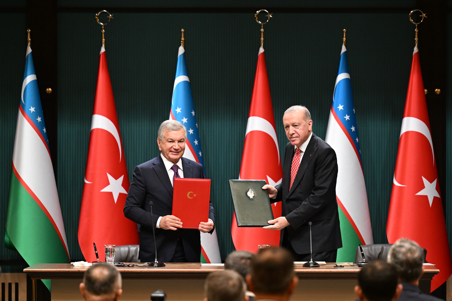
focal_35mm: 240
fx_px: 3012
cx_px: 226
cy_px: 150
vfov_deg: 5.7
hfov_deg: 8.6
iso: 2500
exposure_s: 1/320
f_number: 2.8
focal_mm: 160
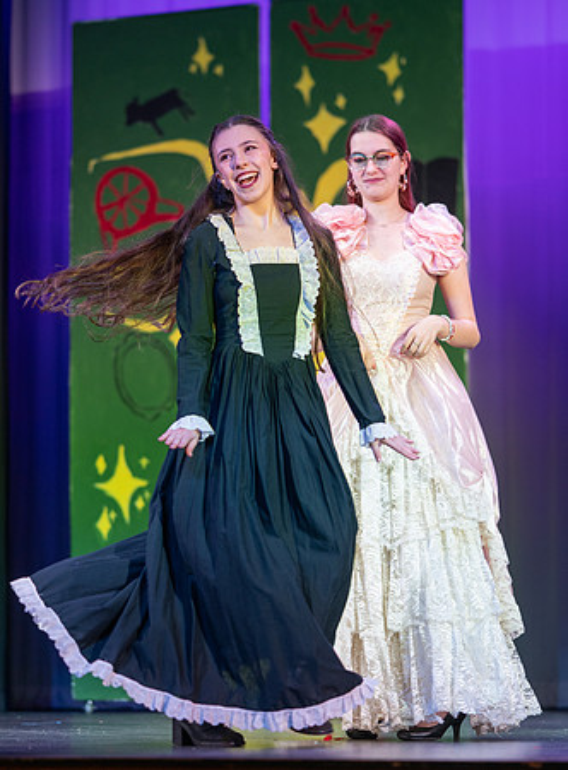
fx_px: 2910
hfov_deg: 11.1
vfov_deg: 15.1
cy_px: 387
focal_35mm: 132
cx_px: 235
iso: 220
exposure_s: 1/400
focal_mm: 85
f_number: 1.8
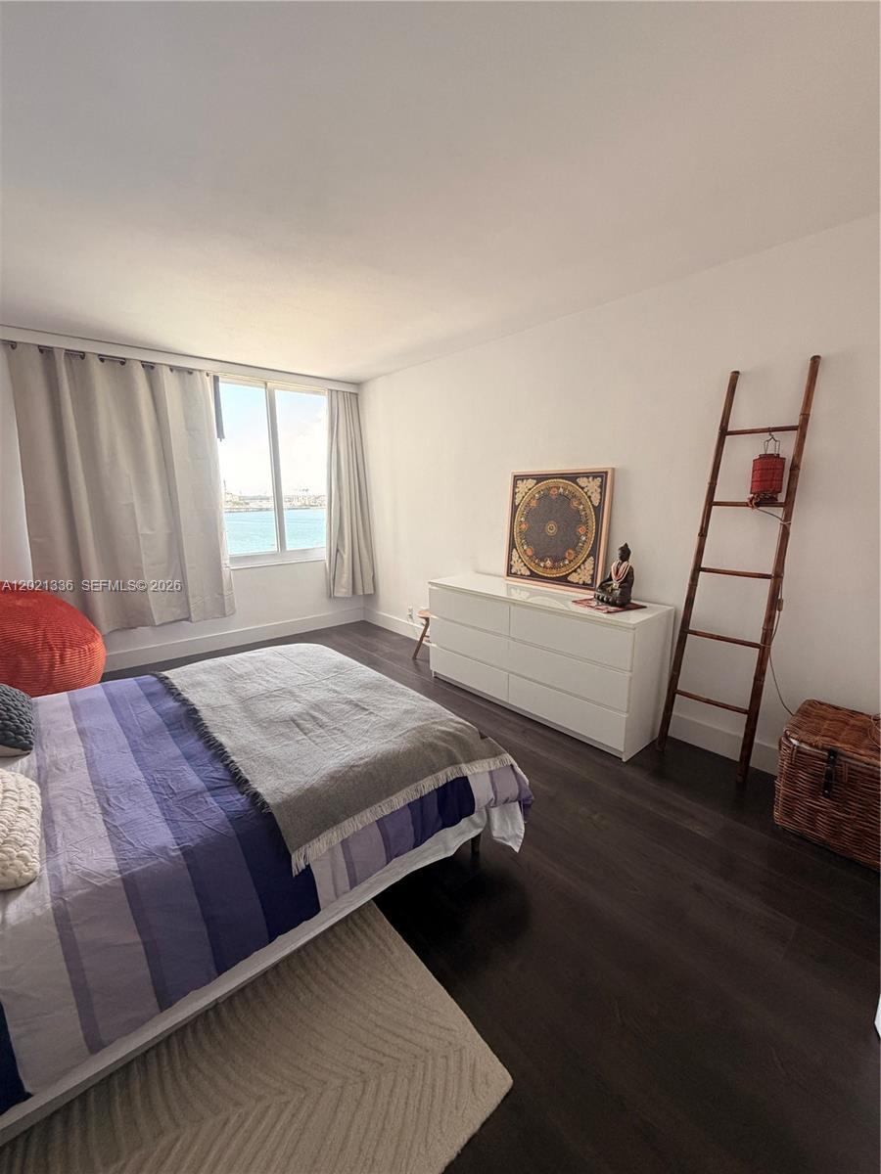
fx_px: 475
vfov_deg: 102.1
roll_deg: +0.5
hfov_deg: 85.7
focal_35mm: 14
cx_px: 440
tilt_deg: -11.5
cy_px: 587
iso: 320
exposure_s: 1/121
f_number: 2.2
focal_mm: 2.22
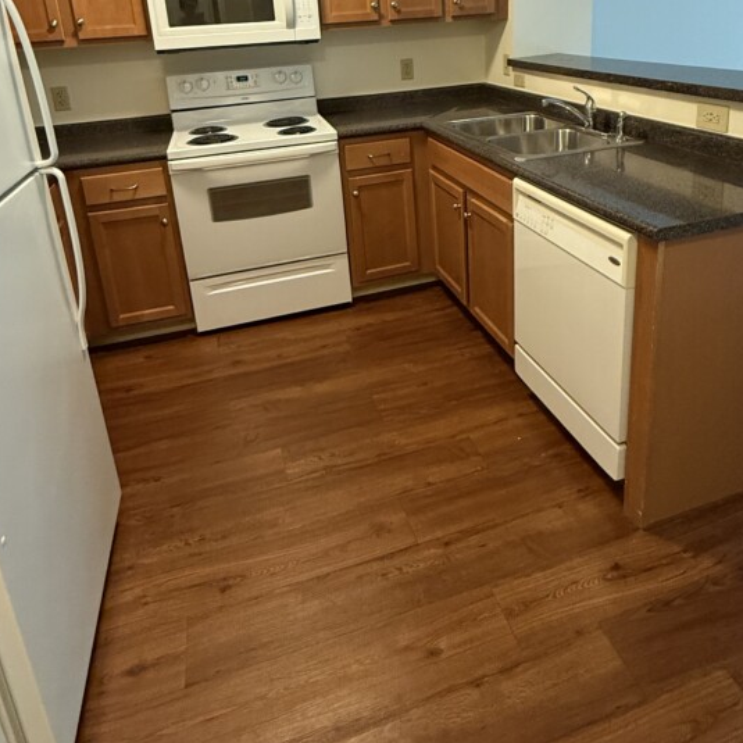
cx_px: 397
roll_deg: +2.9
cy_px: 183
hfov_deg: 62.9
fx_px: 607
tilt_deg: -15.4
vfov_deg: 59.5
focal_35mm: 25
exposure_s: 1/60
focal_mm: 2.22
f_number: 2.2
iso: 500
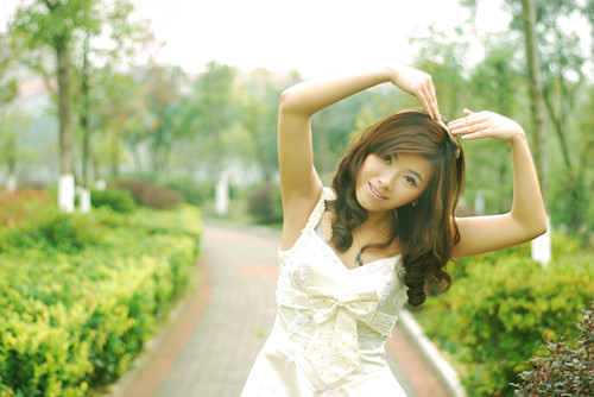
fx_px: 1238
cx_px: 297
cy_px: 198
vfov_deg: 18.2
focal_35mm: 75
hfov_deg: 27.0
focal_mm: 50
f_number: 2.5
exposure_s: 1/320
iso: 125
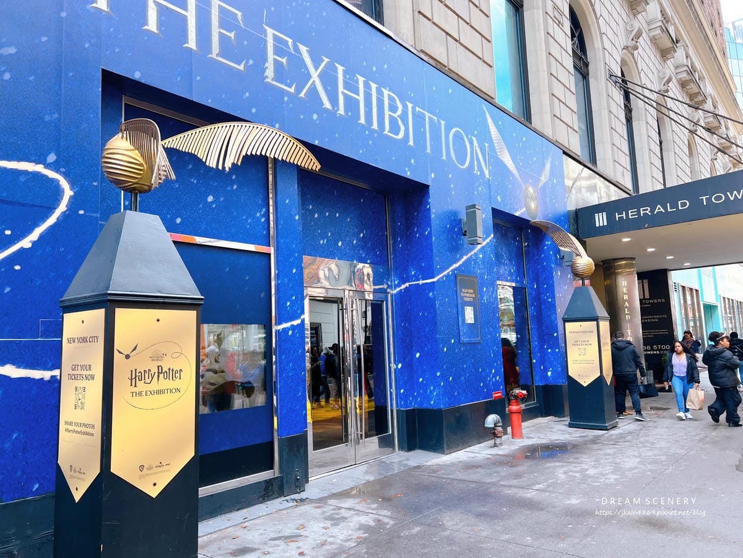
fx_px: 558
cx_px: 372
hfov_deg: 67.3
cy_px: 279
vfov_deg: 53.1
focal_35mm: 26
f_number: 1.5
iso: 40
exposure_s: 1/121
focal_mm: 5.7
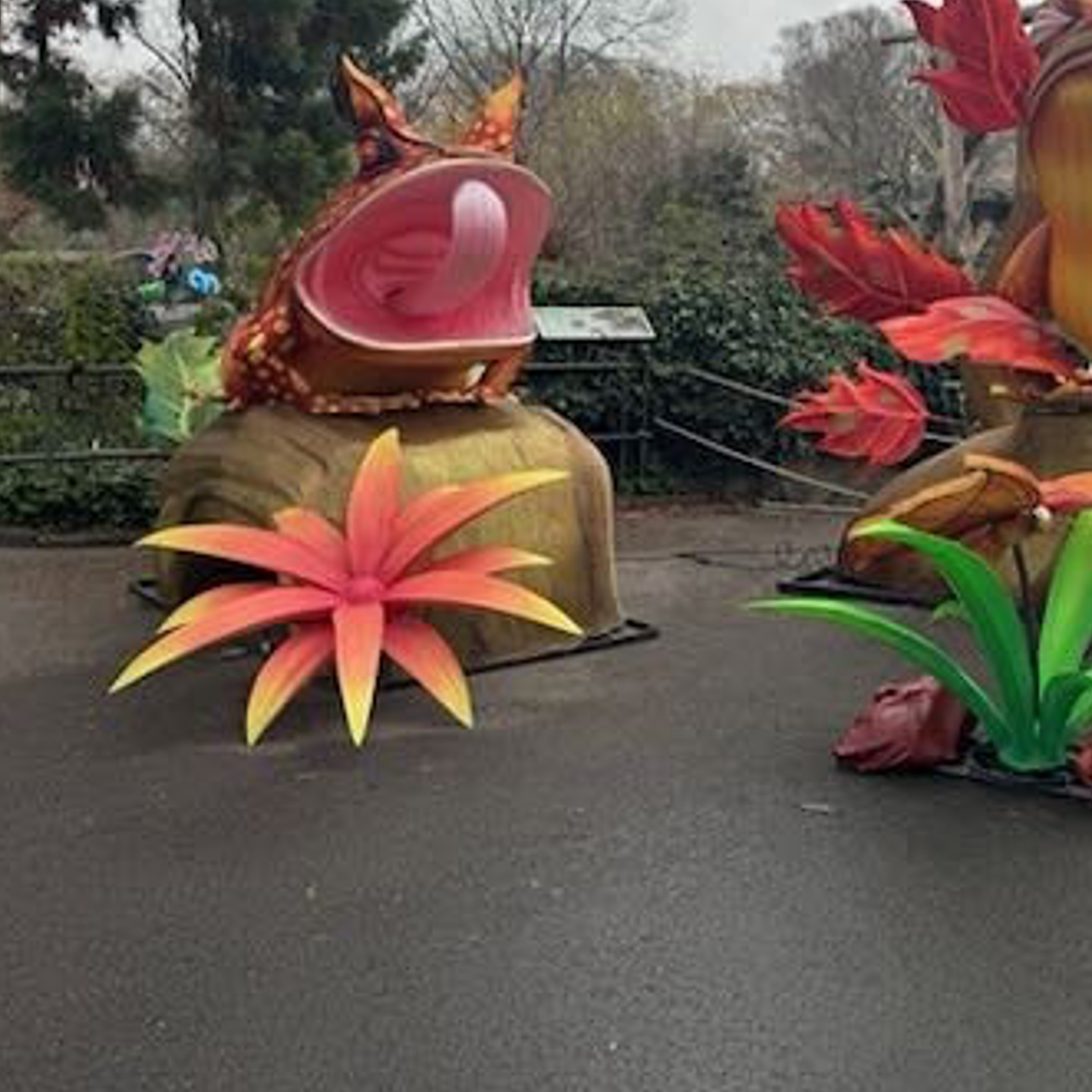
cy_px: 307
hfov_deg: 38.7
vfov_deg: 40.1
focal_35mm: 41
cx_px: 934
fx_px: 1463
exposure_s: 1/264
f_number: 1.78
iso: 64
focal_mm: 6.76
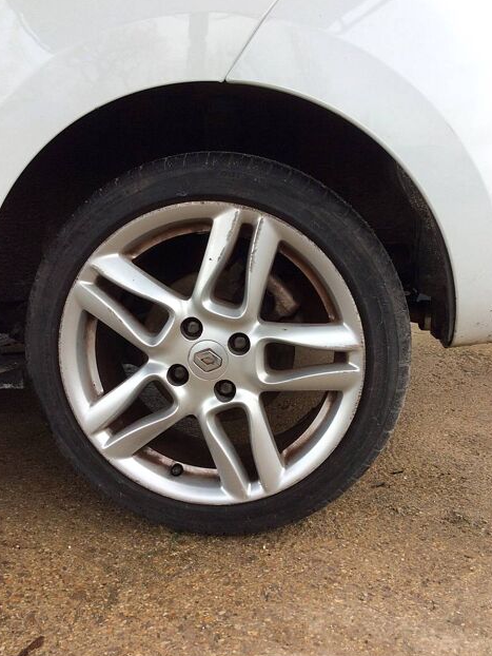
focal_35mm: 33
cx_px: 242
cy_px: 332
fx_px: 625
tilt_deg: -11.4
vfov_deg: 55.3
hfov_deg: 43.0
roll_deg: +0.9
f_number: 2.4
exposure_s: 1/141
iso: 32
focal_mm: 3.3
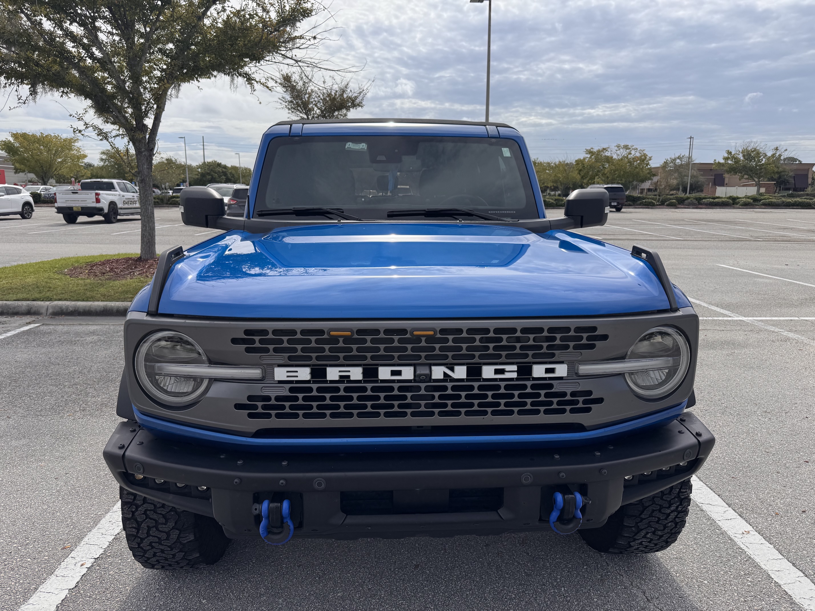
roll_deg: -0.9
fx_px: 565
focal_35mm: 24
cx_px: 408
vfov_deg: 56.8
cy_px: 306
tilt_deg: -10.5
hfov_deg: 71.6
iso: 80
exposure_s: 1/4950
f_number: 1.78
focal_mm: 6.76
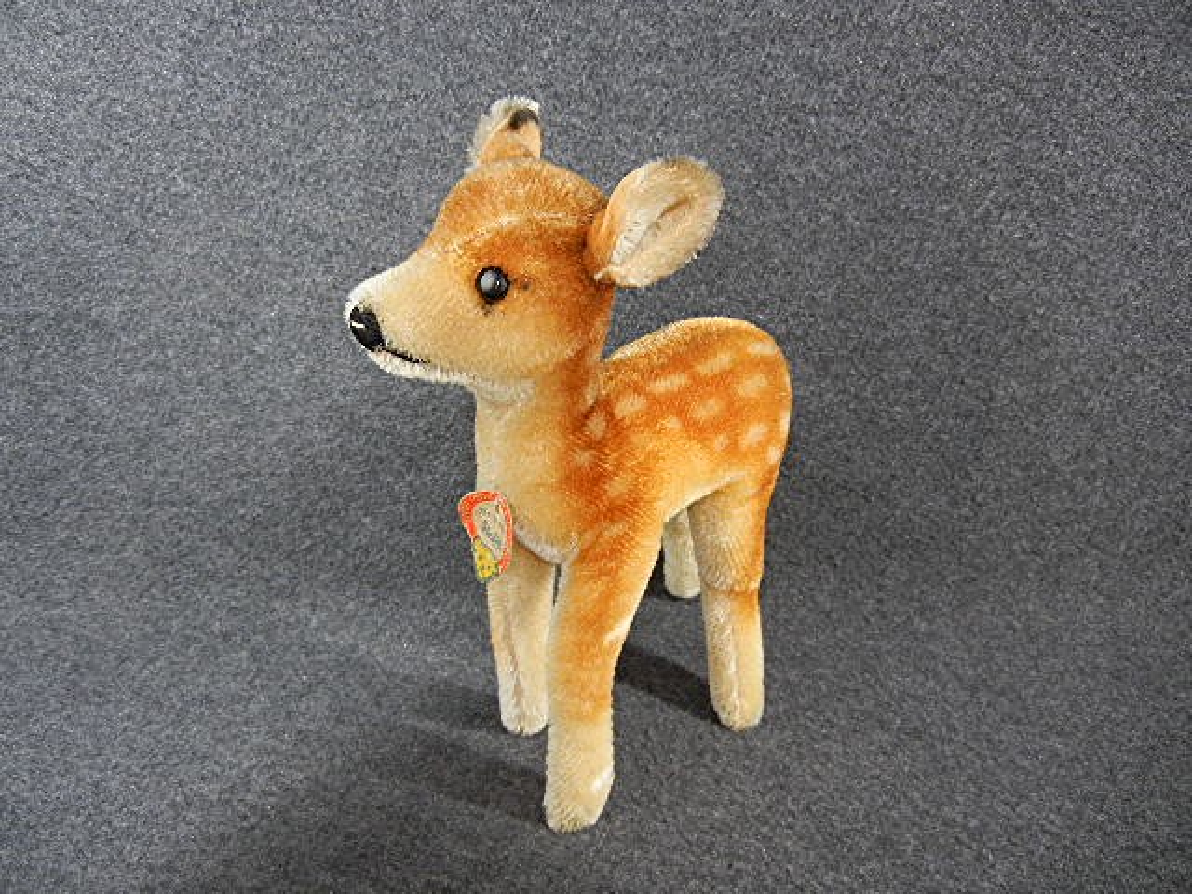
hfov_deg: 60.0
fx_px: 1033
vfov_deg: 46.8
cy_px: 447
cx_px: 596
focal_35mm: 30
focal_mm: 5.4
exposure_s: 1/30
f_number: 3.5
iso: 568
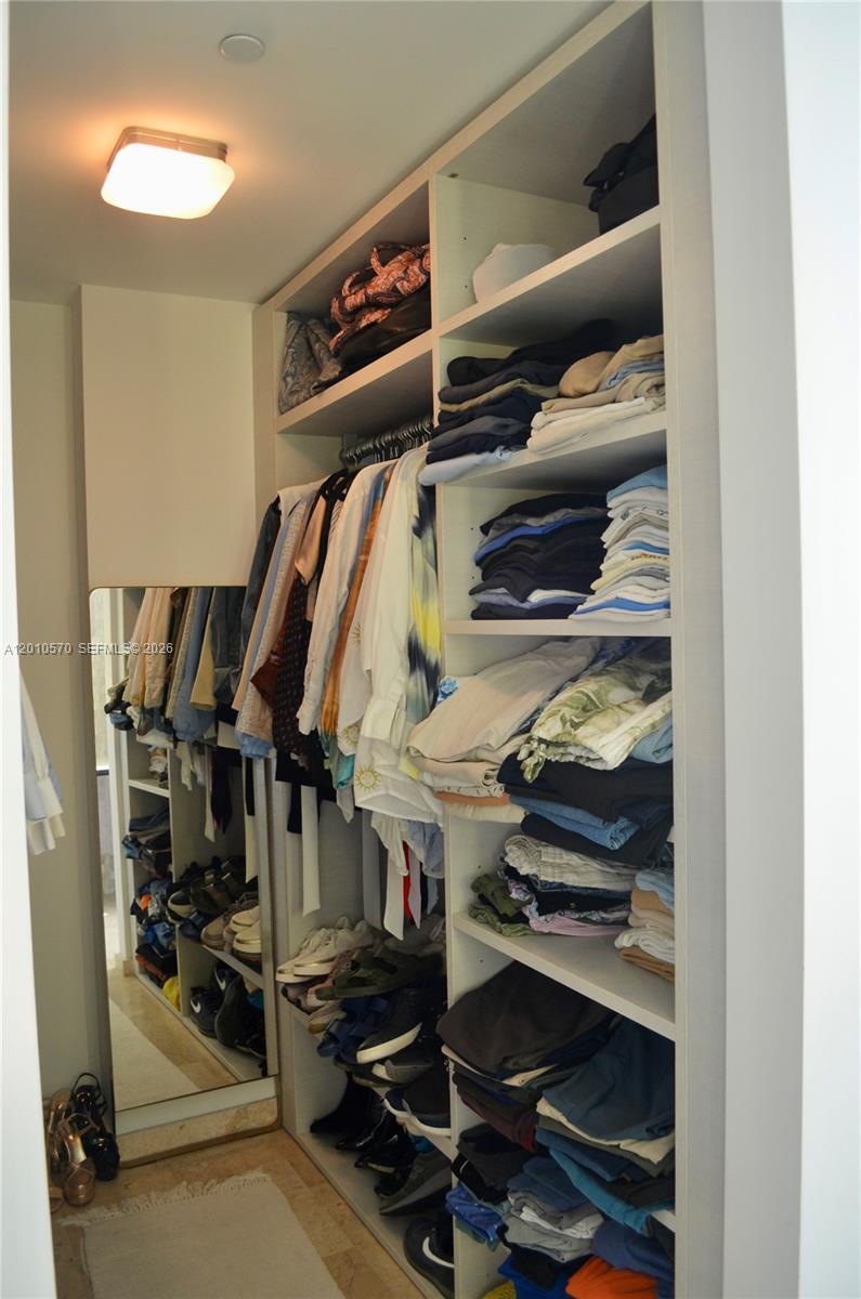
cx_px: 430
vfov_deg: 67.5
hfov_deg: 47.7
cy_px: 650
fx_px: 973
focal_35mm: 27
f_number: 4
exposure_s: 1/60
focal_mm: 18
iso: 800
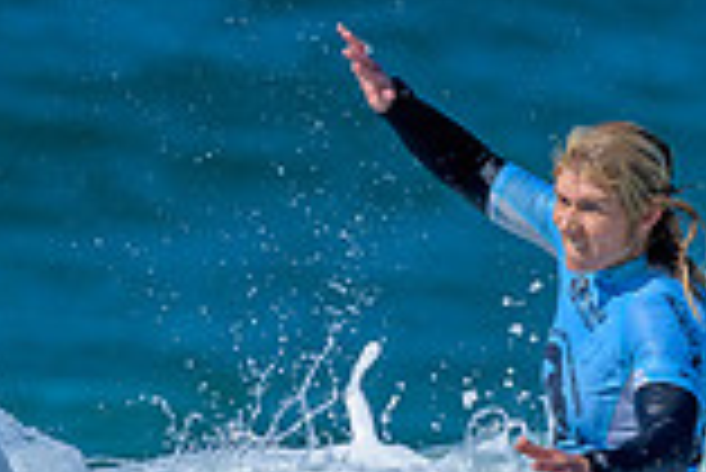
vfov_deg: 0.3
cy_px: 753
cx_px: 514
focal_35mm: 4052
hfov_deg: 0.5
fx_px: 79536
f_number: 6.3
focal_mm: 800
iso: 180
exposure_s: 1/2000
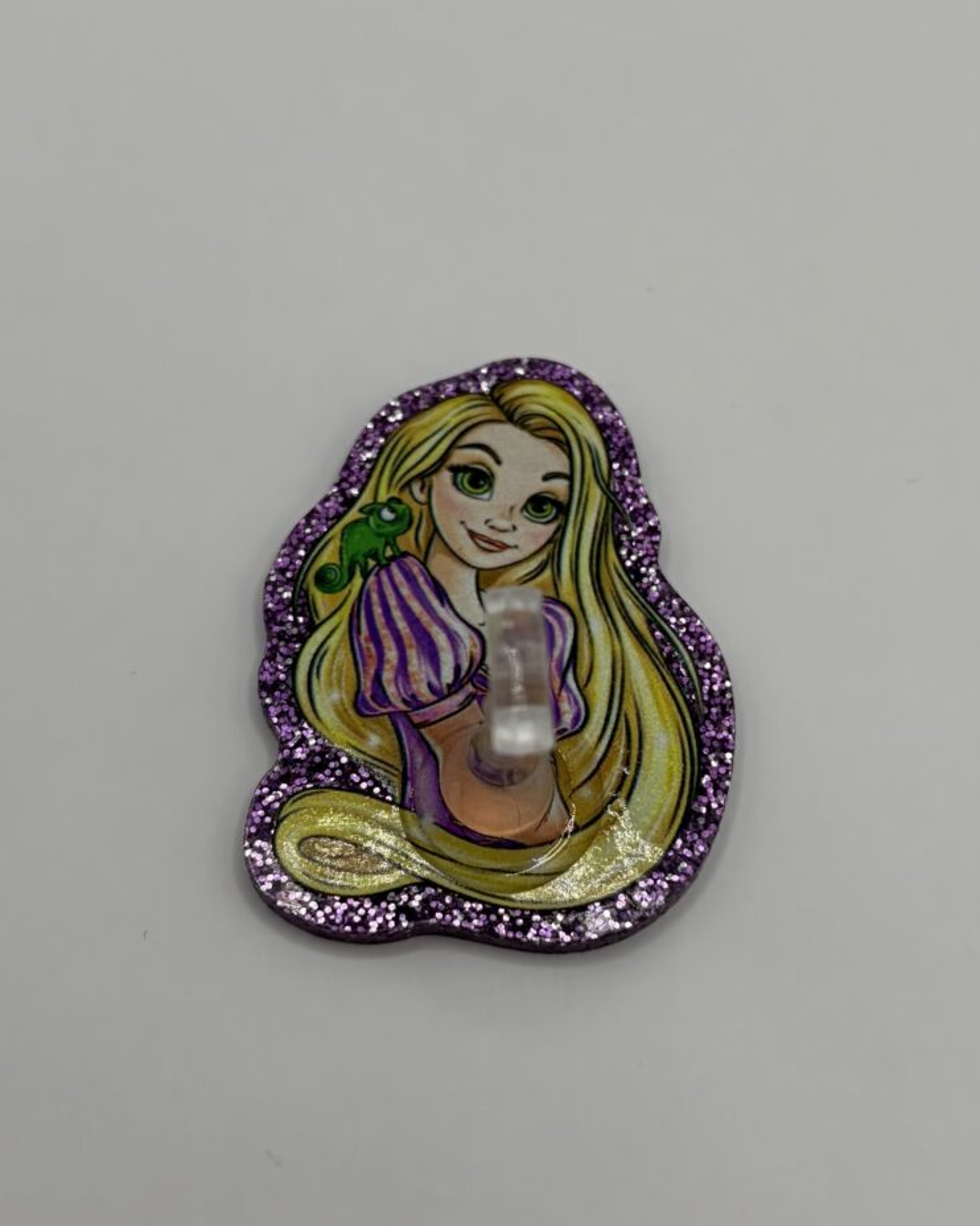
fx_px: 1015
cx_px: 479
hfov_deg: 51.5
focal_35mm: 28
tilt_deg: -61.6
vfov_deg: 62.2
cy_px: 604
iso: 50
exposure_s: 1/1135
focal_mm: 5.96
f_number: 1.6
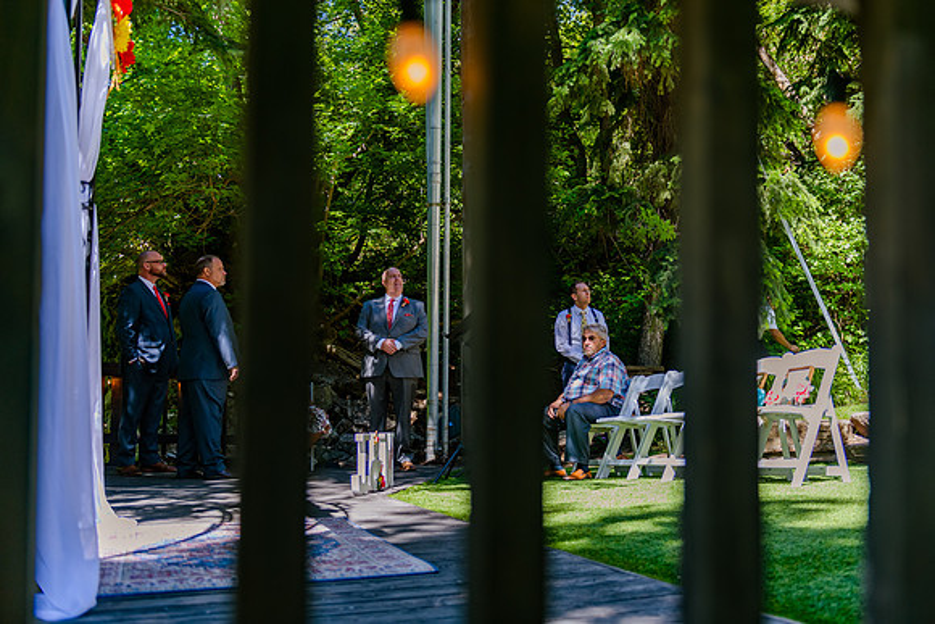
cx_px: 505
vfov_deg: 35.2
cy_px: 287
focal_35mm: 38
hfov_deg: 50.9
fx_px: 982
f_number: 2.8
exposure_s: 1/400
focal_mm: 35
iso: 200
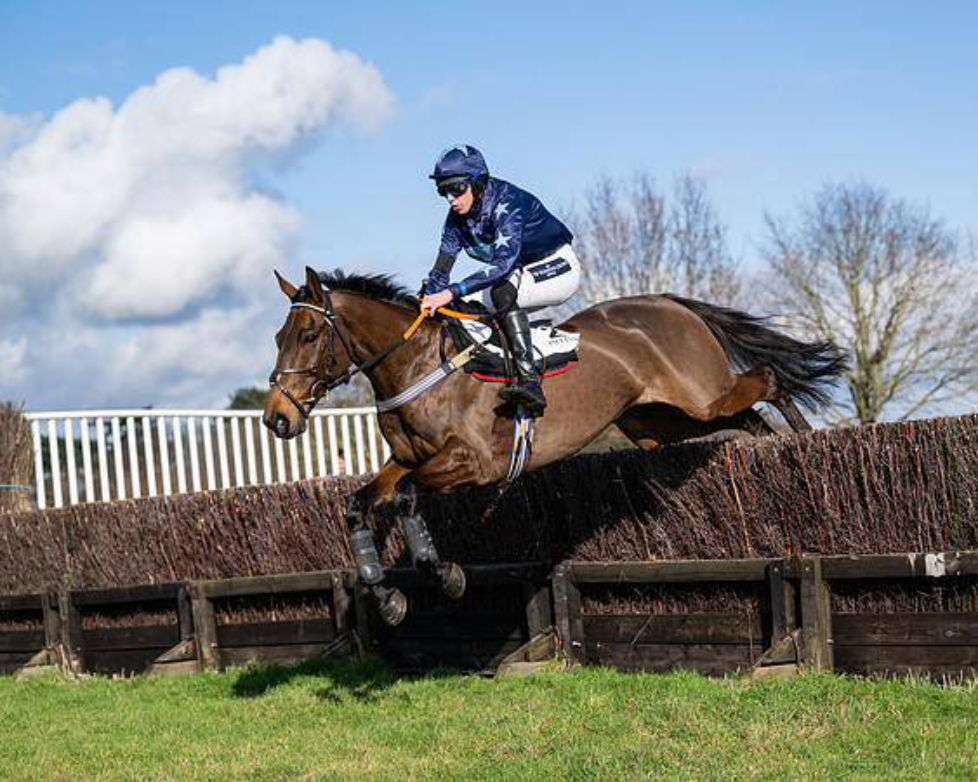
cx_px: 587
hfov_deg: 21.2
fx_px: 2607
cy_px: 391
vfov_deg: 17.1
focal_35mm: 90
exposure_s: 1/4000
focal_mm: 80
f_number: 4
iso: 400
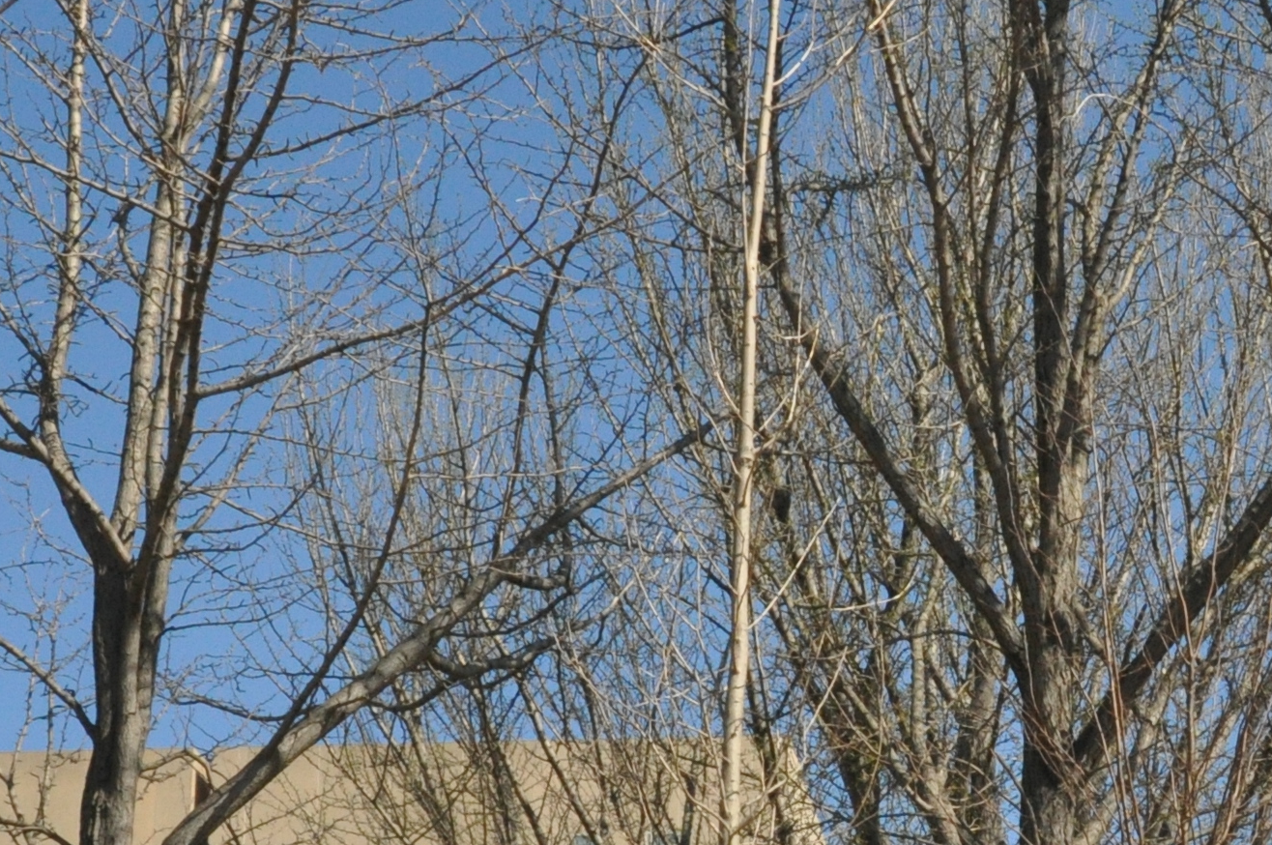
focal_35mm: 103
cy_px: 837
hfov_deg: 19.6
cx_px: 1105
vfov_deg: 13.1
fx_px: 3622
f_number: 13
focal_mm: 21
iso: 800
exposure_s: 1/640
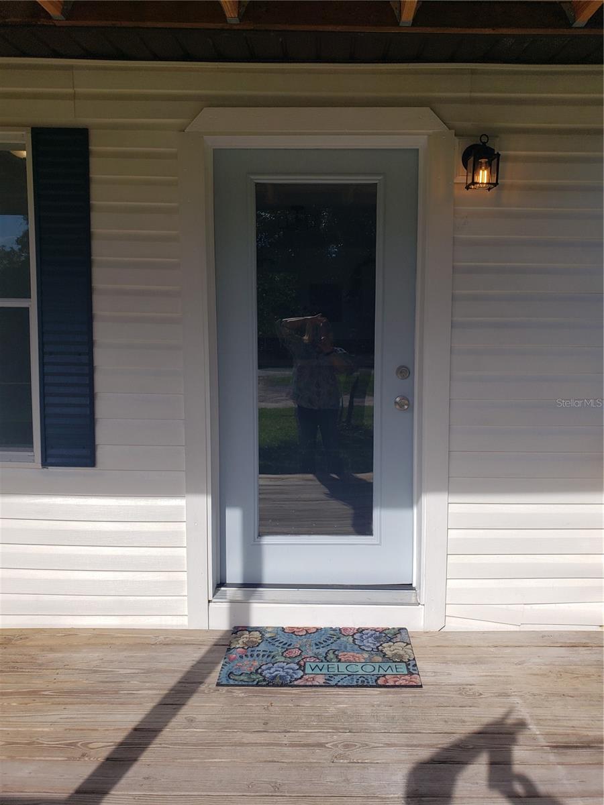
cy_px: 402
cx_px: 302
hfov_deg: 53.1
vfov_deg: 67.3
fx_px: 605
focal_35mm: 26
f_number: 2.4
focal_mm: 4.3
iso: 50
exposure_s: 1/2406
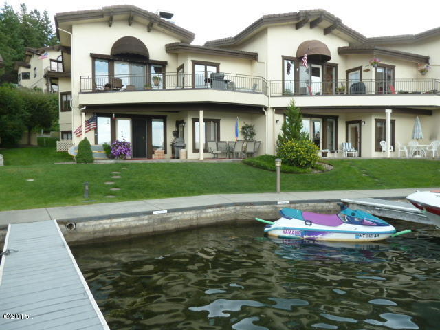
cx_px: 220
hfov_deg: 69.4
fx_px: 318
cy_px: 165
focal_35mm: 25
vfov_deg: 54.9
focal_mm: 4.1
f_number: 3.3
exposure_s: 1/160
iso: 160
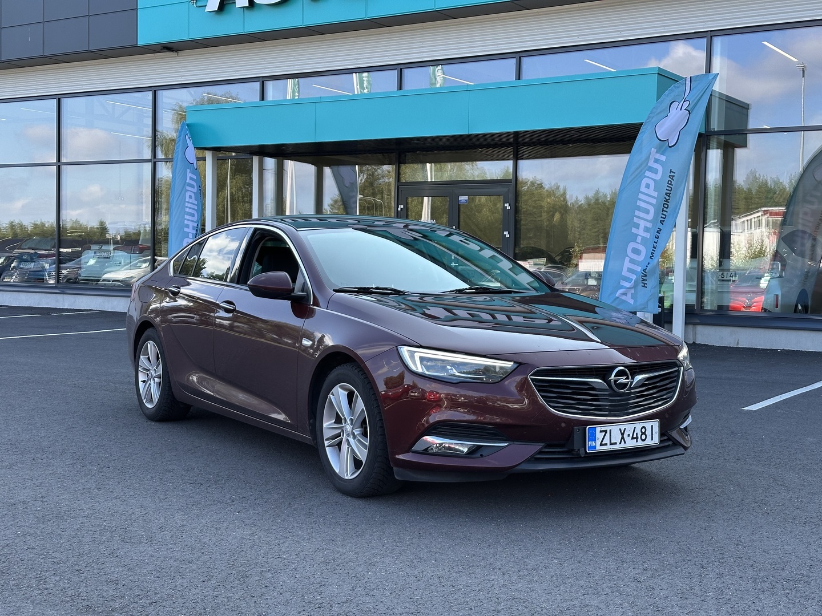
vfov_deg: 30.3
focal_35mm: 48
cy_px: 308
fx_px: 1140
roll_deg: -0.9
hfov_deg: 39.7
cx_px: 411
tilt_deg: -1.7
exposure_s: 1/555
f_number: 1.78
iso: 64
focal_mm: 6.86
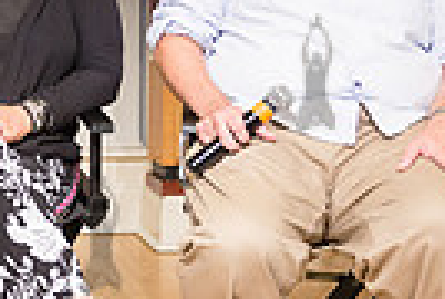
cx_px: -329
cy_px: 71
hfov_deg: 13.8
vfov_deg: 10.3
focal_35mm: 134
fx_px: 1660
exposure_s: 1/160
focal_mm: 31
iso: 2500
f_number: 4
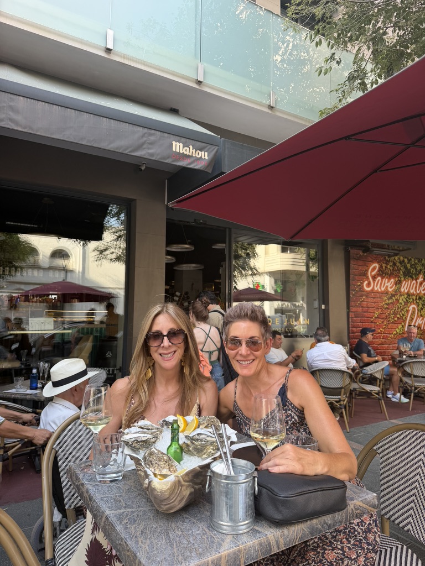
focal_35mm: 24
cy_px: 283
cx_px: 212
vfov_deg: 71.6
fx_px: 393
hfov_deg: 56.8
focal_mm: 6.76
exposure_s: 1/198
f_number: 1.78
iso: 80
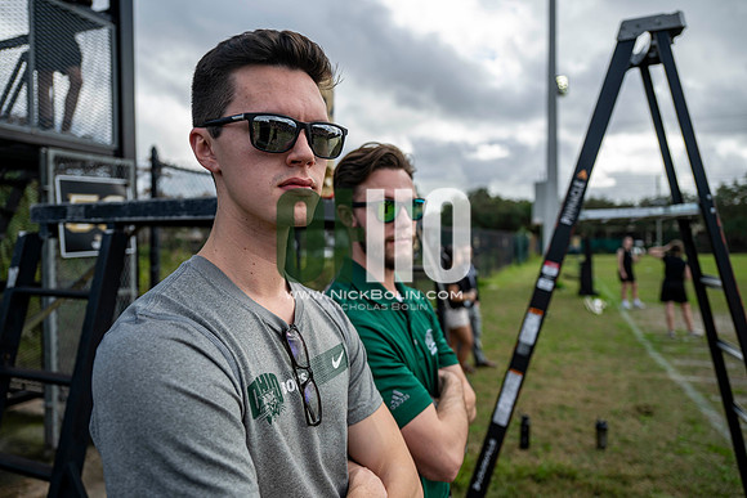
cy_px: 249
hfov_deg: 73.7
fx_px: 498
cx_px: 374
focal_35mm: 24
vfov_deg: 53.2
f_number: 2.8
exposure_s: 1/1250
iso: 125
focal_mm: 24
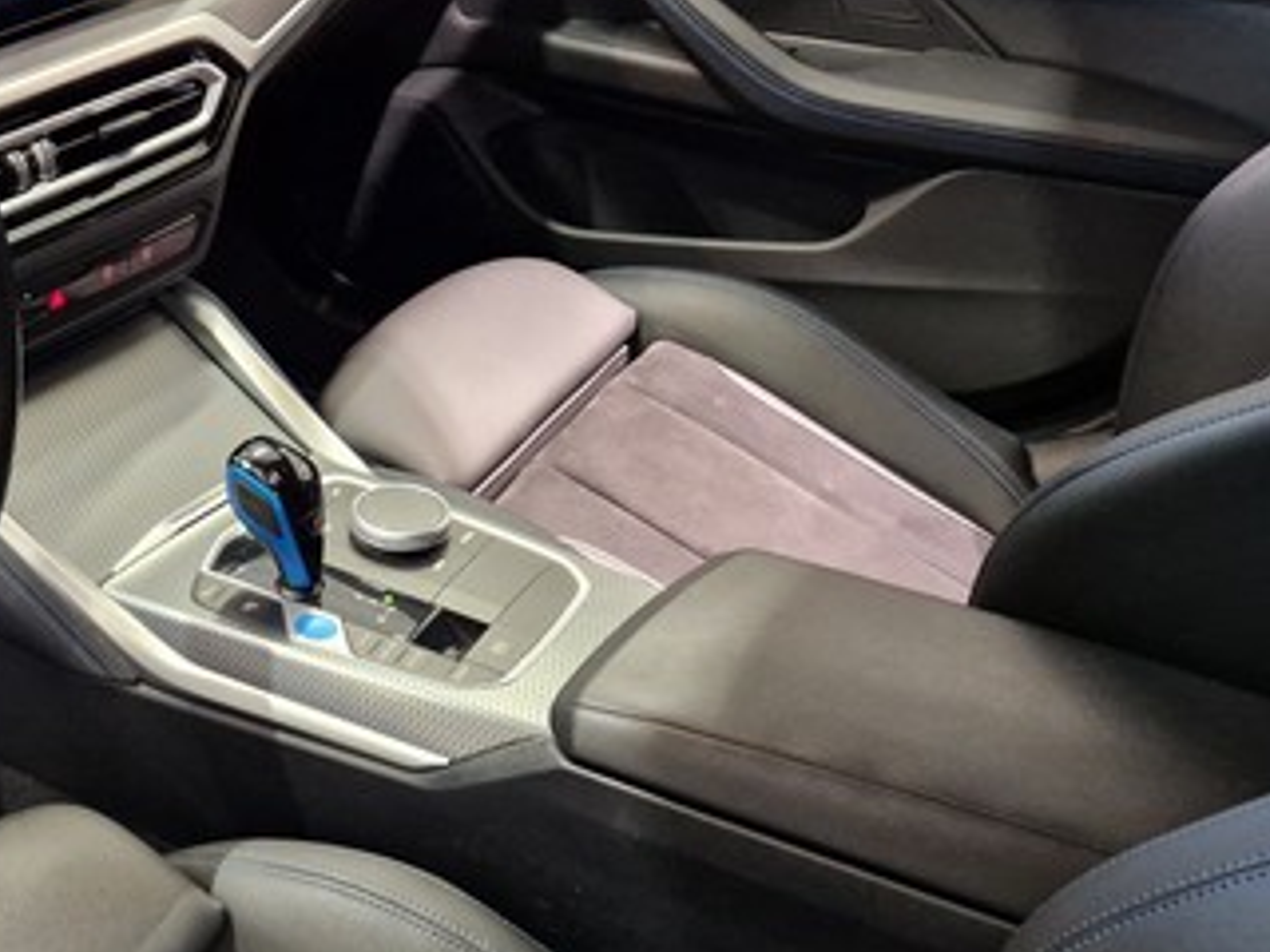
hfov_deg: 37.8
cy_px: 607
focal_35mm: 46
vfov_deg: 31.4
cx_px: 67
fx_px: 1688
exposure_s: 1/100
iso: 500
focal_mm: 5.4
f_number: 1.8
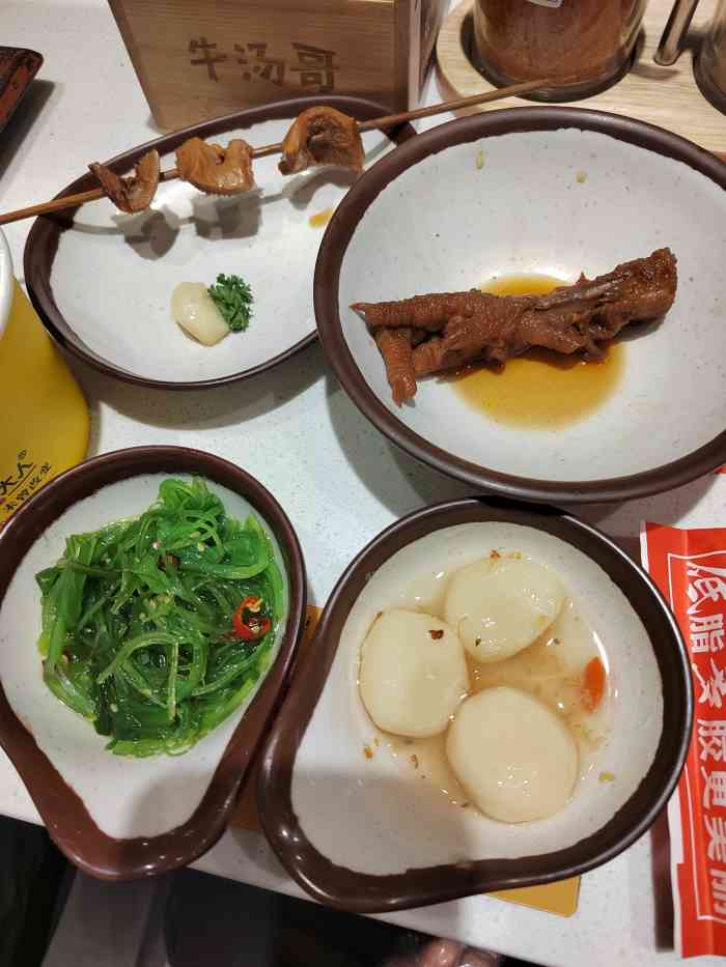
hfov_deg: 58.9
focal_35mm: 23
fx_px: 643
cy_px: 484
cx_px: 363
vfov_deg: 73.9
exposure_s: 1/100
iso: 309
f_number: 1.9
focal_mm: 5.52
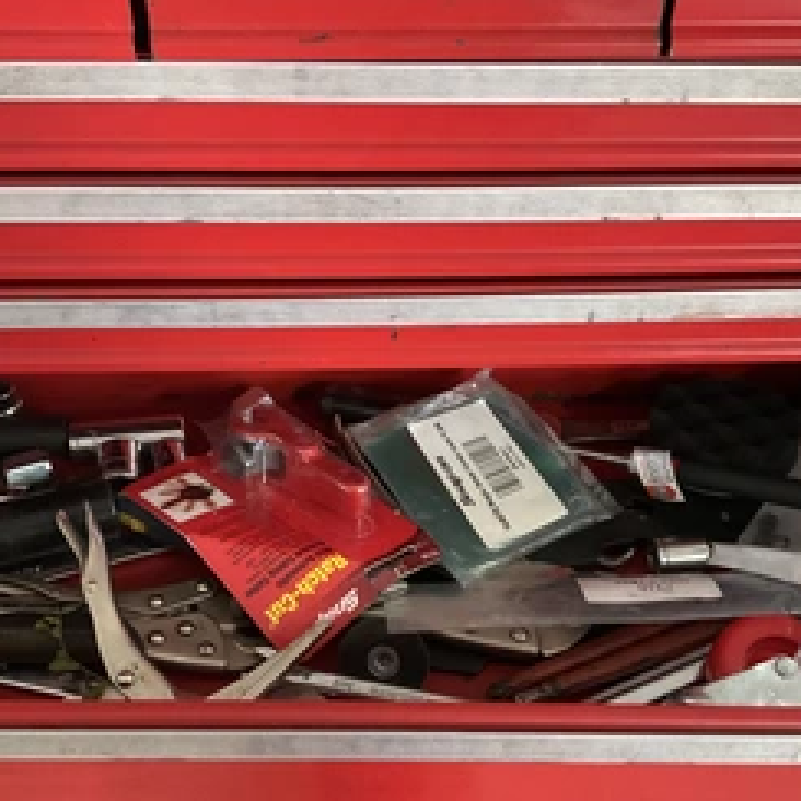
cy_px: 479
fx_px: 1100
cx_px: 404
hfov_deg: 40.0
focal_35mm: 42
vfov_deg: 39.9
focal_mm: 3
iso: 320
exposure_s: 1/30
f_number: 1.8
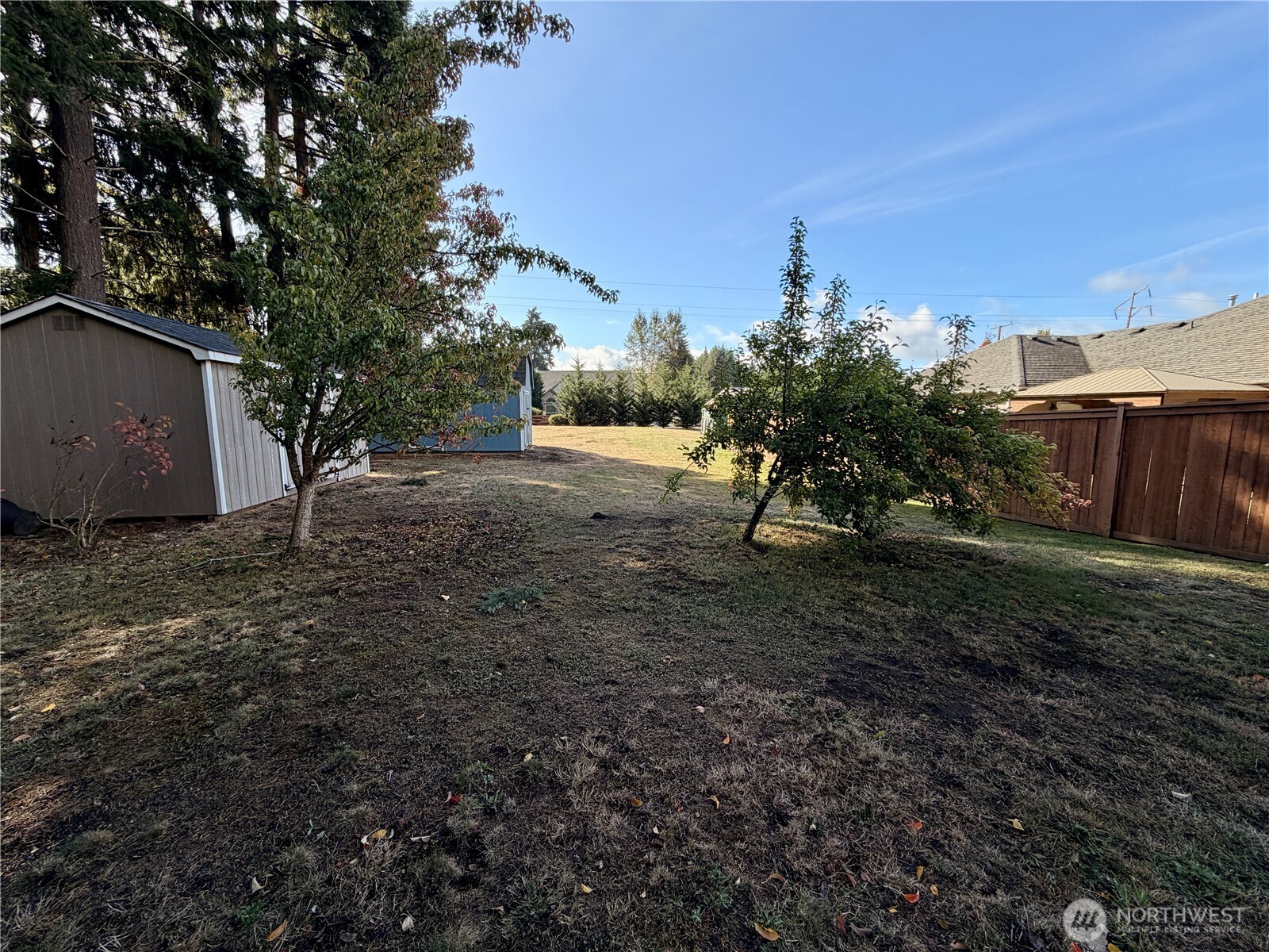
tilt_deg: -6.9
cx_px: 634
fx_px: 513
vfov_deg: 85.7
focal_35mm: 14
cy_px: 476
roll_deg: +0.2
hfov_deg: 102.1
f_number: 2.2
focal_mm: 2.22
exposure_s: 1/531
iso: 40
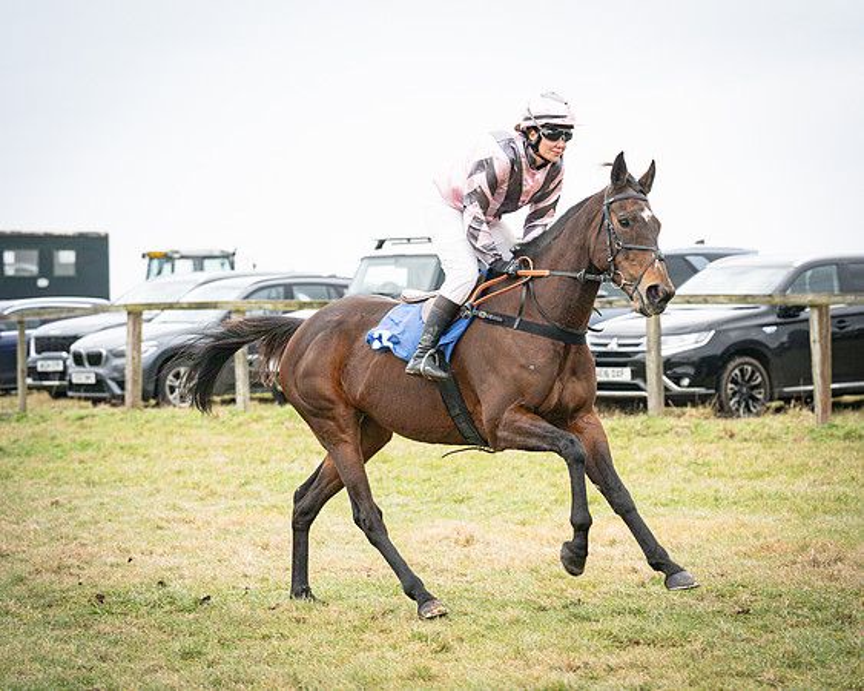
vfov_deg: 10.1
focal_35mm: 152
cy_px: 346
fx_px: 3888
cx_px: 432
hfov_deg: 12.7
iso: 500
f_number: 4.5
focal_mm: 135
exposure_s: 1/1000
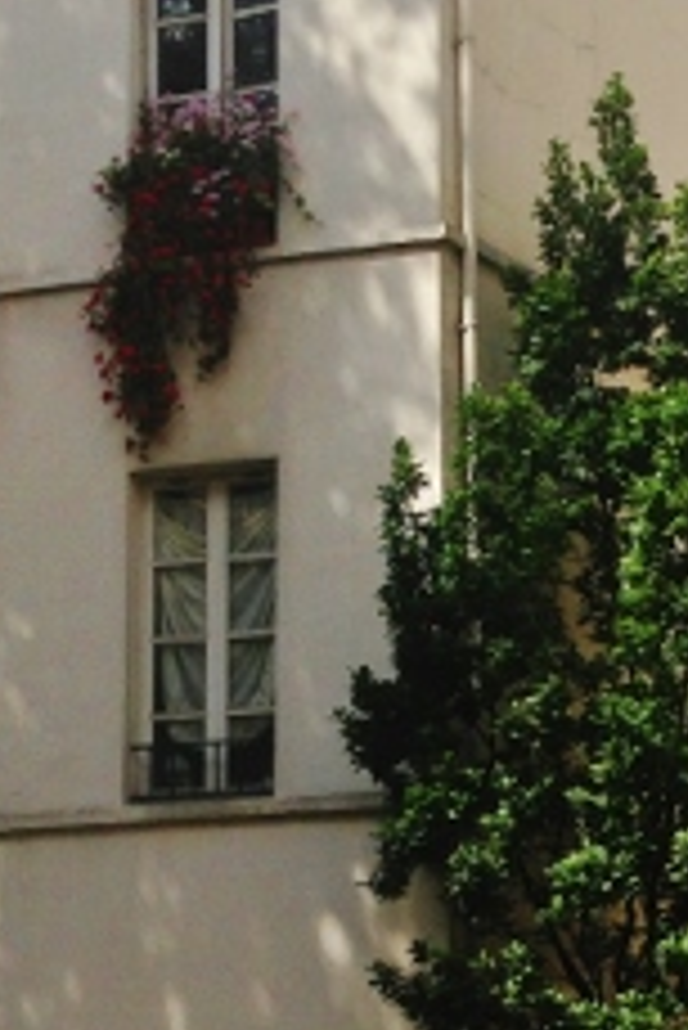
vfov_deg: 20.4
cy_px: 1075
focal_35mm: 96
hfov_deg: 14.1
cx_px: 661
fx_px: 2748
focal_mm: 4.13
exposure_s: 1/2710
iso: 50
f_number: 2.4
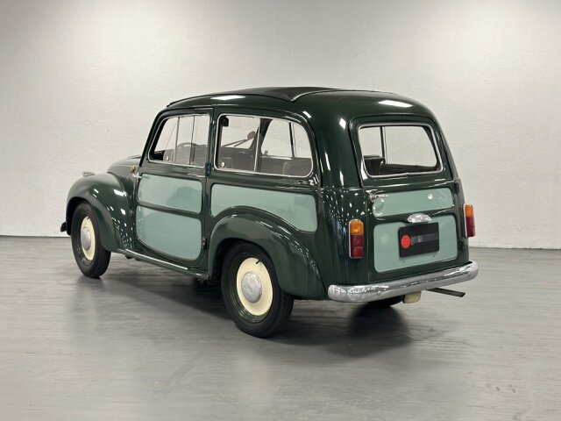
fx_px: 778
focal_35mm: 48
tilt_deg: -10.0
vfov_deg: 30.3
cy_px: 210
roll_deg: -0.7
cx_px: 280
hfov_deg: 39.7
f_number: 1.78
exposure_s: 1/57
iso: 250
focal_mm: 6.86
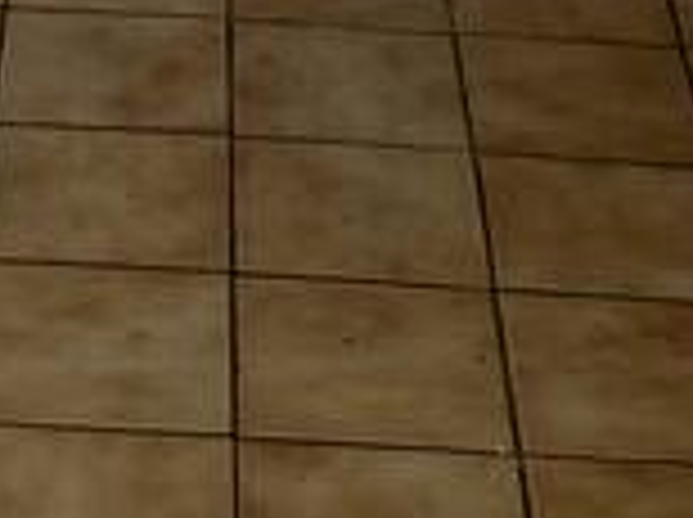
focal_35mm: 160
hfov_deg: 12.3
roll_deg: -1.8
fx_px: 3198
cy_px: -779
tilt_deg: -14.4
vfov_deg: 8.4
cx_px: 54
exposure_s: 1/100
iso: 125
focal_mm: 6.86
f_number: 1.78
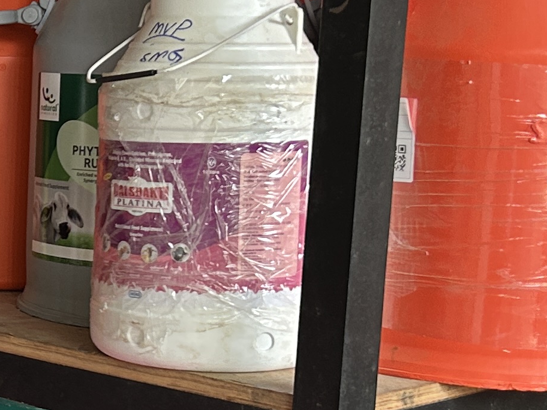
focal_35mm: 115
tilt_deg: -10.1
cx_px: -223
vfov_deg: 12.8
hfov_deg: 16.0
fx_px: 1817
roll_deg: -0.5
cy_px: 299
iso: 100
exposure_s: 1/121
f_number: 1.5
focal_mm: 5.7
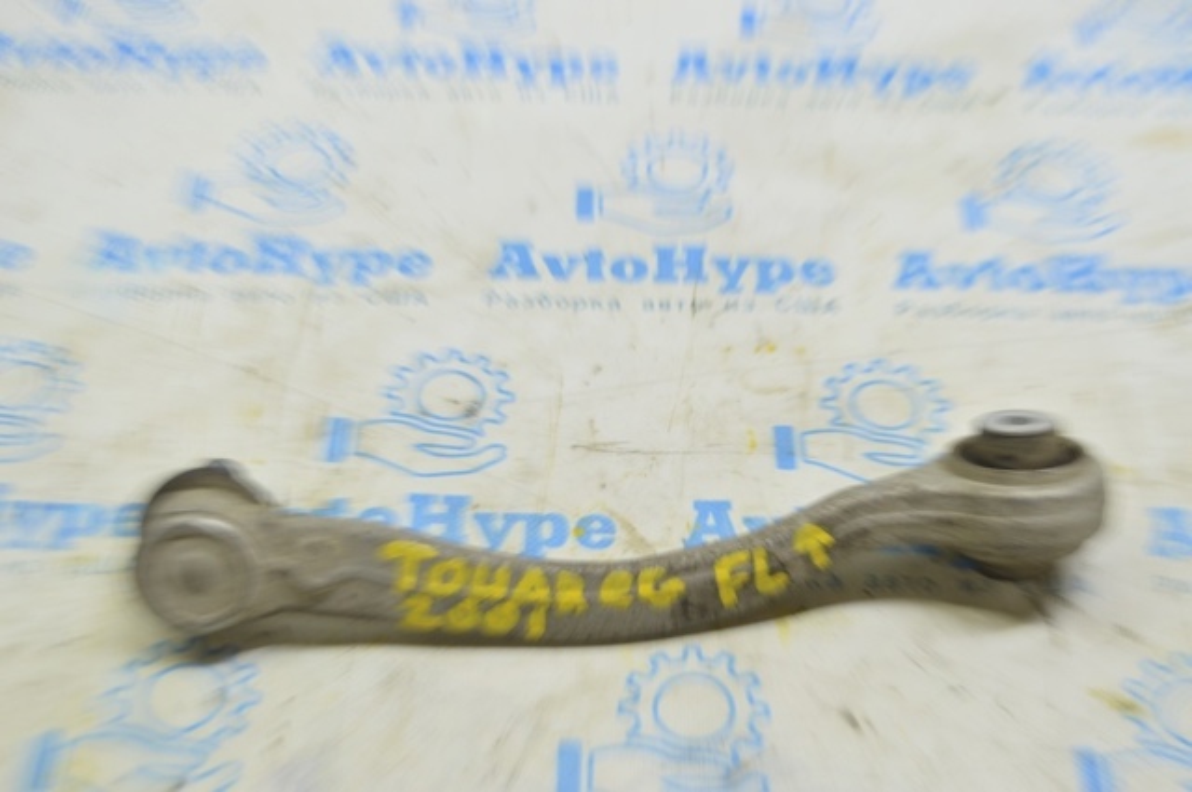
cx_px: 596
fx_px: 1687
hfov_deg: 38.9
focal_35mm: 51
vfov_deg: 26.4
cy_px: 396
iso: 400
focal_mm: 34
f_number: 5.6
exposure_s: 1/20
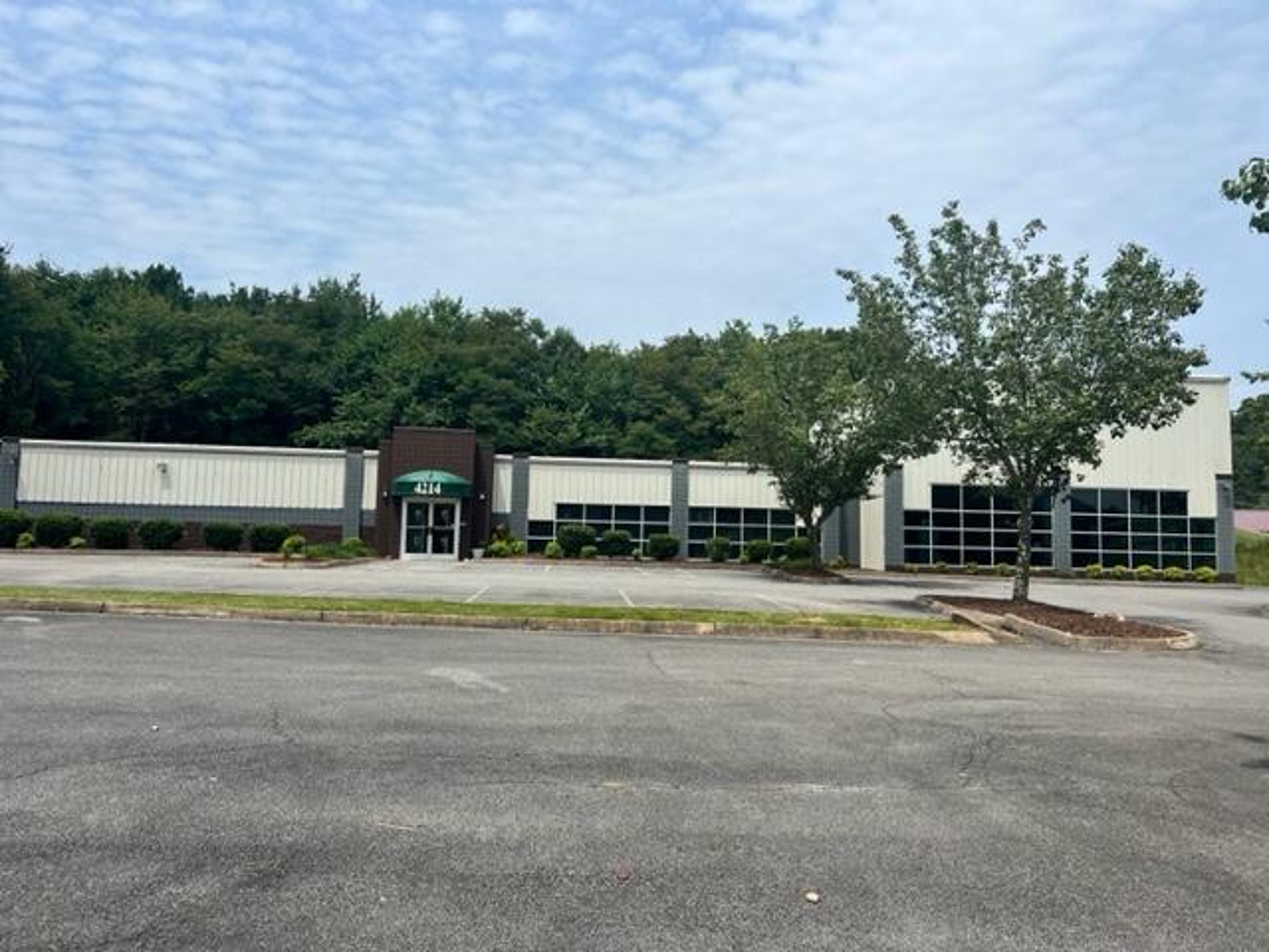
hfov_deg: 67.3
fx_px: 953
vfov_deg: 53.1
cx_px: 634
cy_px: 476
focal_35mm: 26
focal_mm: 5.7
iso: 50
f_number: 1.5
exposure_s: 1/6579
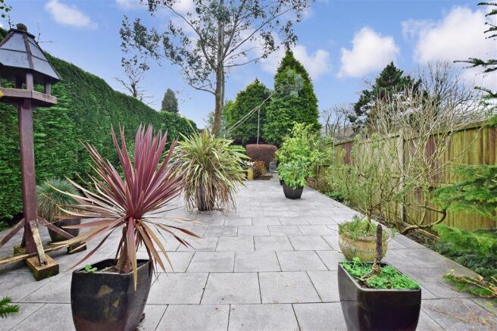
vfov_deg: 77.3
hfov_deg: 100.4
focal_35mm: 15
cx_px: 248
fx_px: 207
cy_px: 166
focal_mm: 10
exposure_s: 1/250
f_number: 9
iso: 400
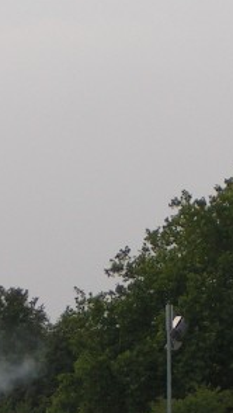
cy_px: 357
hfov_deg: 3.9
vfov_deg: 7.0
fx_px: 3373
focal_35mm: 308
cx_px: -185
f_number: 3.5
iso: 50
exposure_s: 1/125
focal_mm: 15.9
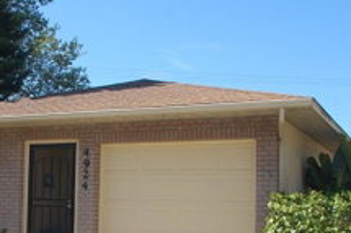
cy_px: 170
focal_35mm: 67
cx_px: 104
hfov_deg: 29.8
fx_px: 653
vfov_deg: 20.1
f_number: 8
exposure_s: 1/250
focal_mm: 20
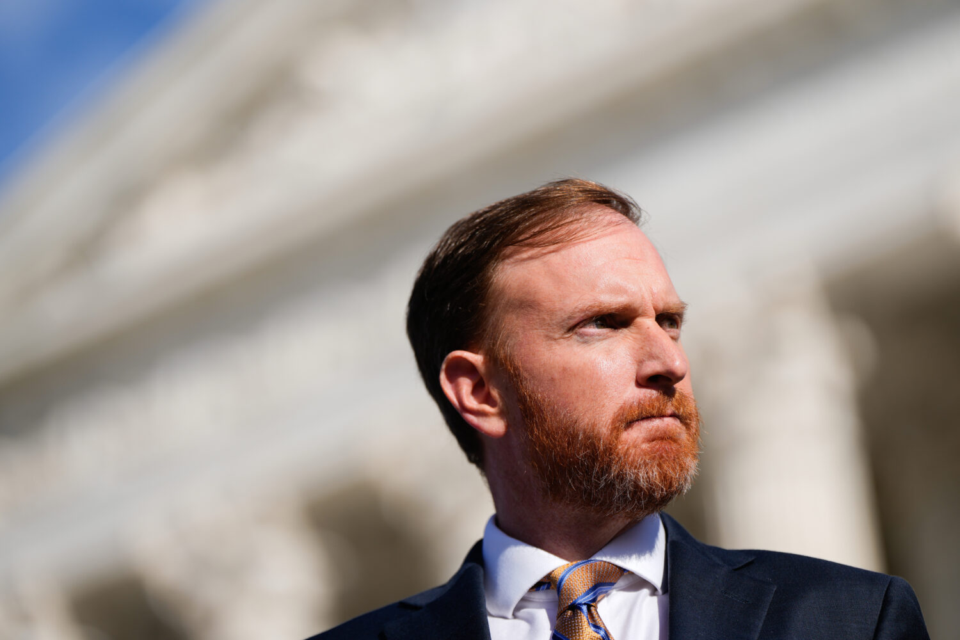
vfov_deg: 8.8
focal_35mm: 156
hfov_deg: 13.2
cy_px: 320
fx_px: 4160
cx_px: 480
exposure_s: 1/2500
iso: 64
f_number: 2.8
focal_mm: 156
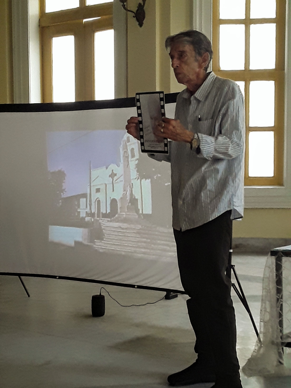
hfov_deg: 45.4
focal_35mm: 31
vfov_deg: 58.4
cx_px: 146
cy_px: 194
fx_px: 347
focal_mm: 3.3
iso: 125
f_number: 2.2
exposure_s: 1/40
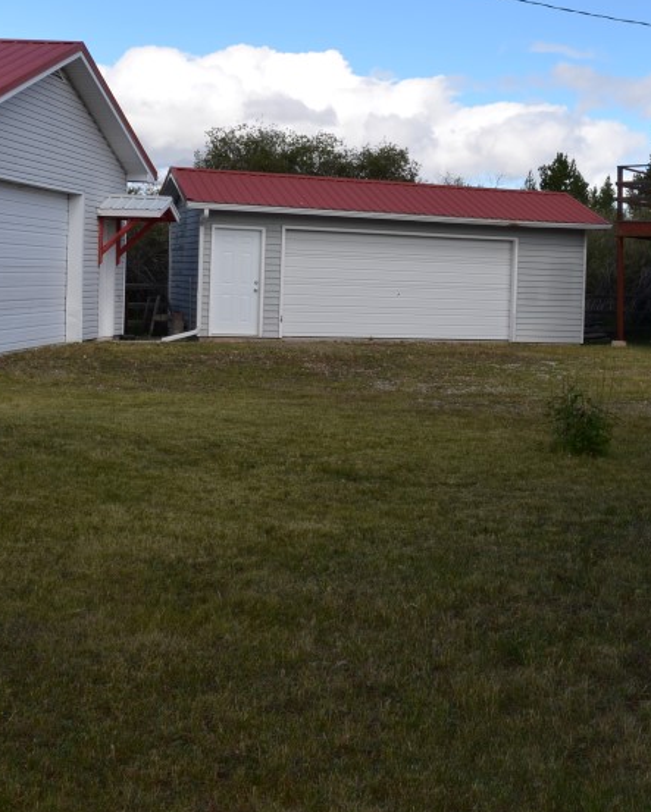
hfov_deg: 27.9
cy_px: 288
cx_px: 550
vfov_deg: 35.1
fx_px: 1275
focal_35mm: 53
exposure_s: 1/200
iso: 100
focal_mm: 18
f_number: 9
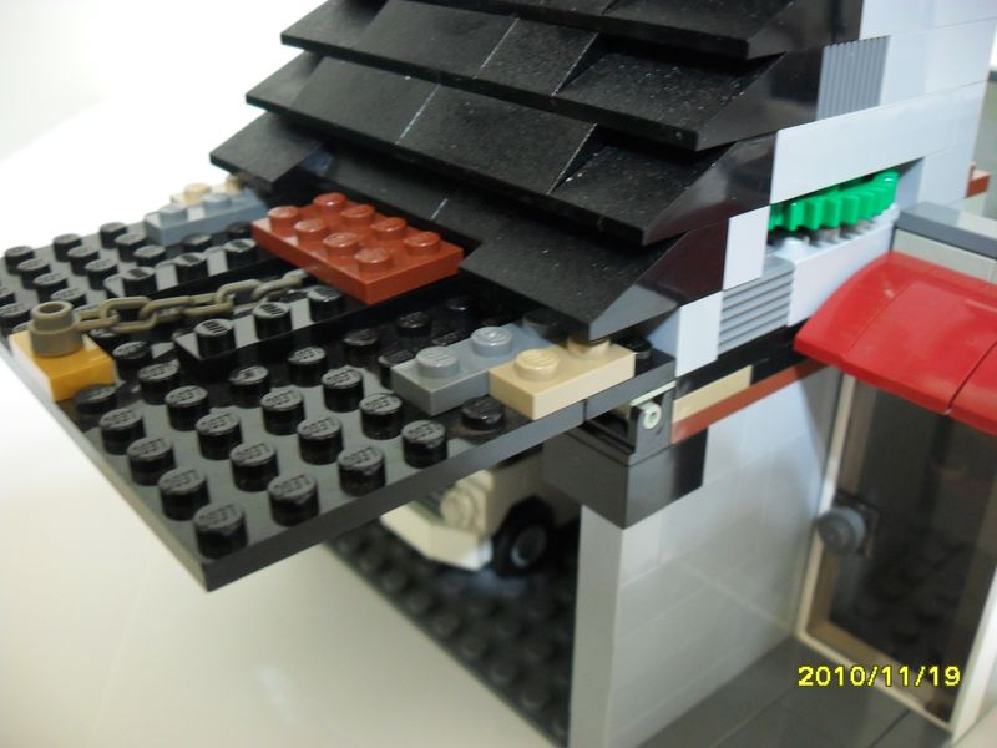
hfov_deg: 52.6
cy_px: 374
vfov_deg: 40.7
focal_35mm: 35
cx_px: 498
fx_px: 1008
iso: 200
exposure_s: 1/3
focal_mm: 6.2
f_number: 2.8
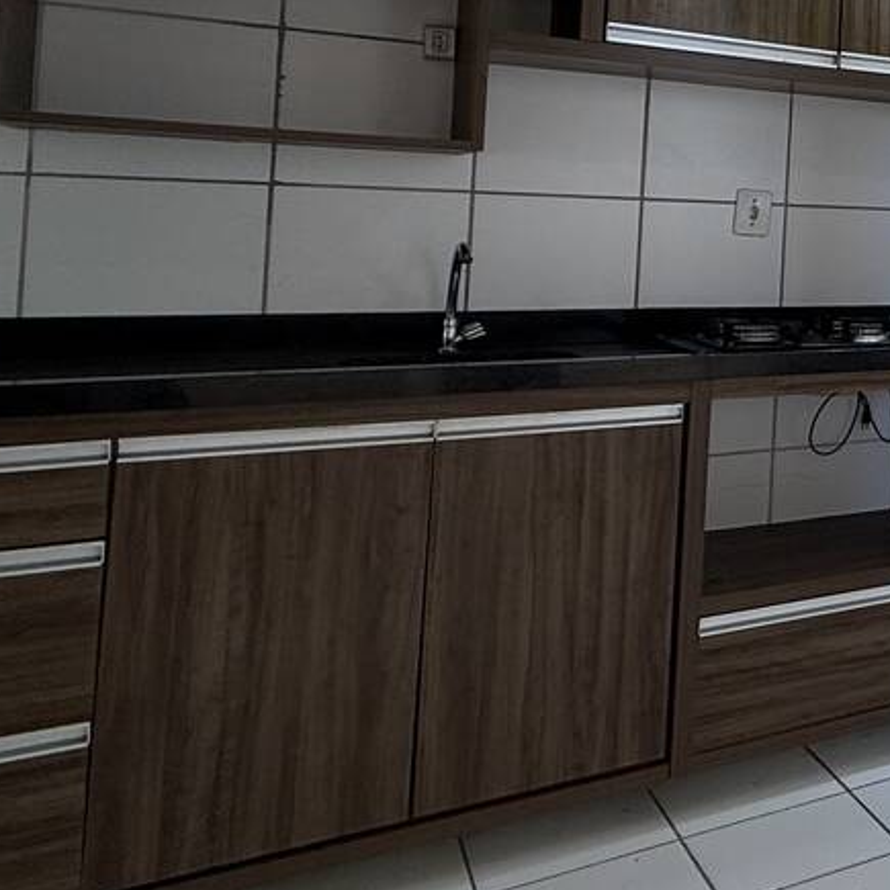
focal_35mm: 41
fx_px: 1193
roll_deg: -2.5
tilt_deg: +1.4
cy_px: 201
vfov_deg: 39.6
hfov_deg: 25.6
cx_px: 1440
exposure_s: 1/99
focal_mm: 2.22
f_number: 2.2
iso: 50
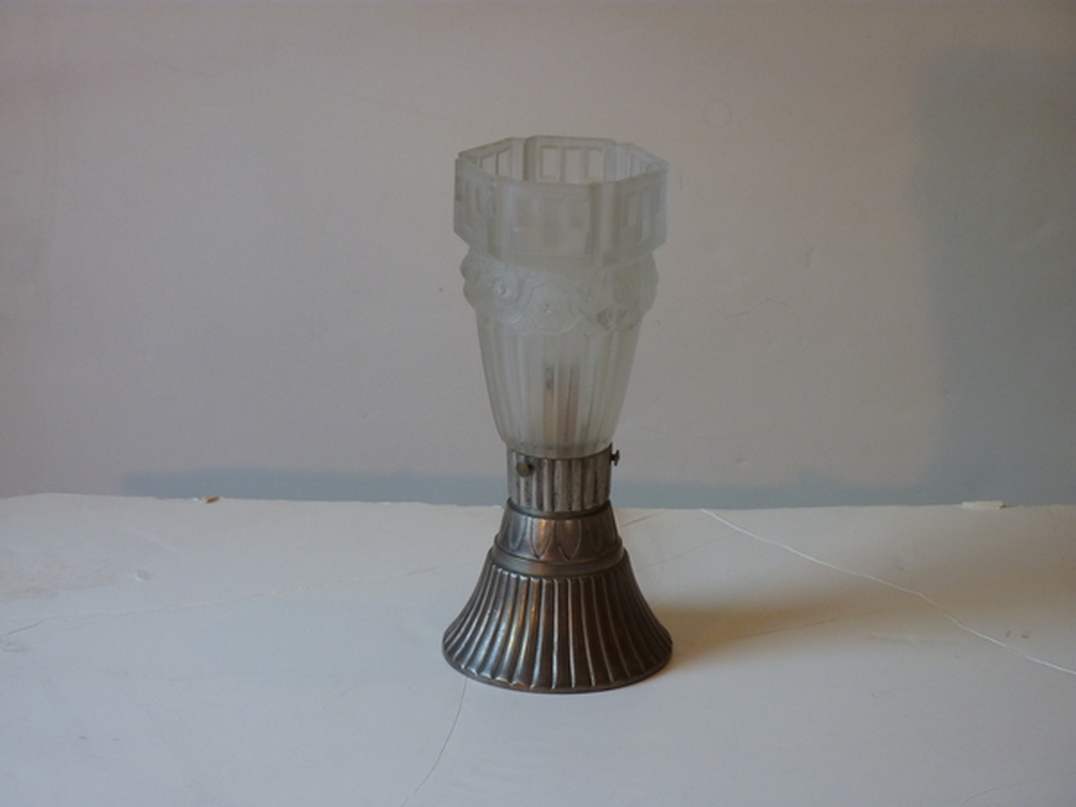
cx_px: 538
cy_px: 404
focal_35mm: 104
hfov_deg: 18.9
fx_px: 3233
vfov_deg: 14.2
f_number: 4.3
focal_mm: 17
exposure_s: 1/50
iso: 200
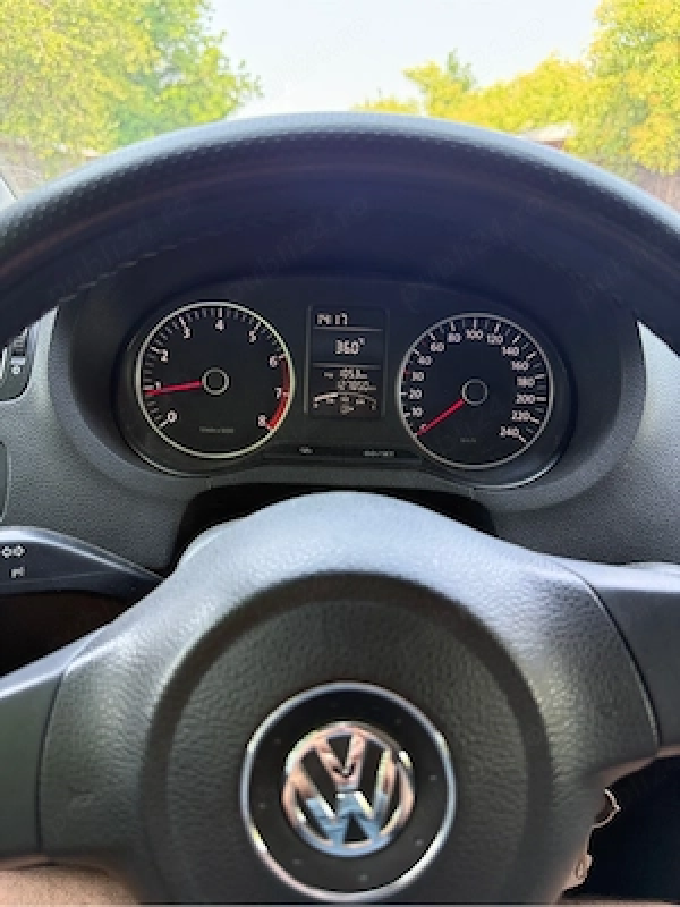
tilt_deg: -20.5
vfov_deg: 71.6
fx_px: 629
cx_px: 340
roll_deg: -0.4
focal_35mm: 24
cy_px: 454
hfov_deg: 56.8
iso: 200
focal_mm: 6.76
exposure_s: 1/98
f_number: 1.78
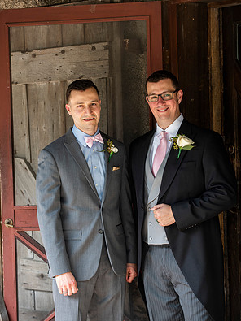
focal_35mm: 127
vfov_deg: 15.5
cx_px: 121
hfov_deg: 11.7
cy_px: 165
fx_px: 1180
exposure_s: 1/250
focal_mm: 116
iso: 400
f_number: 3.5
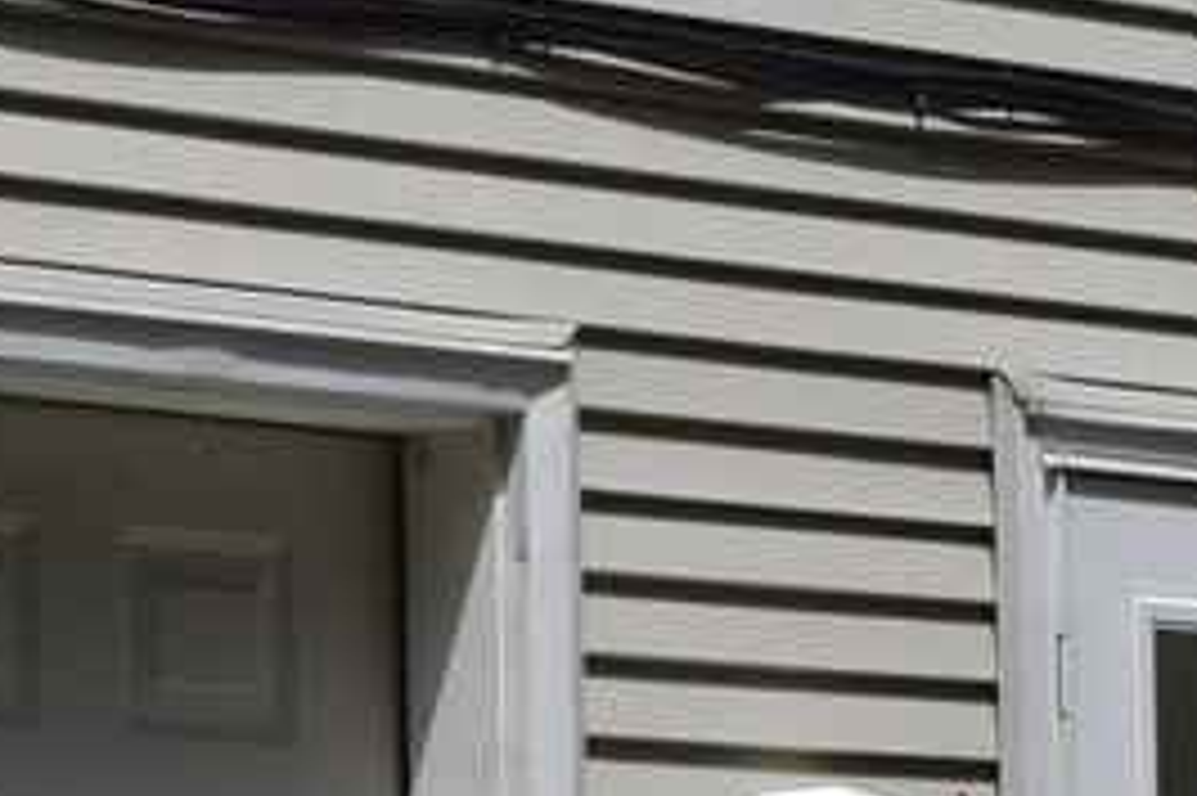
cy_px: 1833
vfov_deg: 4.0
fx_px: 11126
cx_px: 40
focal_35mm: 335
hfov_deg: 6.1
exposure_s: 1/3200
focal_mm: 29
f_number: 7.1
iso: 200
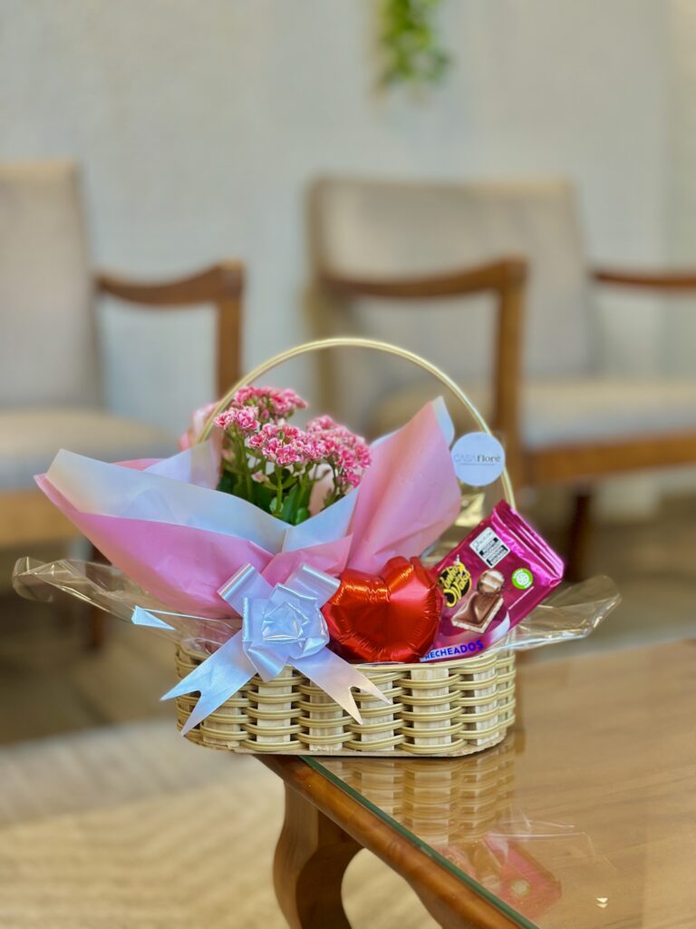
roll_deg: -0.4
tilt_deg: -8.7
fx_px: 1287
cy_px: 464
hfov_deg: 30.3
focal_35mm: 48
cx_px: 348
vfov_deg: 39.7
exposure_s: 1/120
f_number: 1.78
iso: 125
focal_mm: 6.86
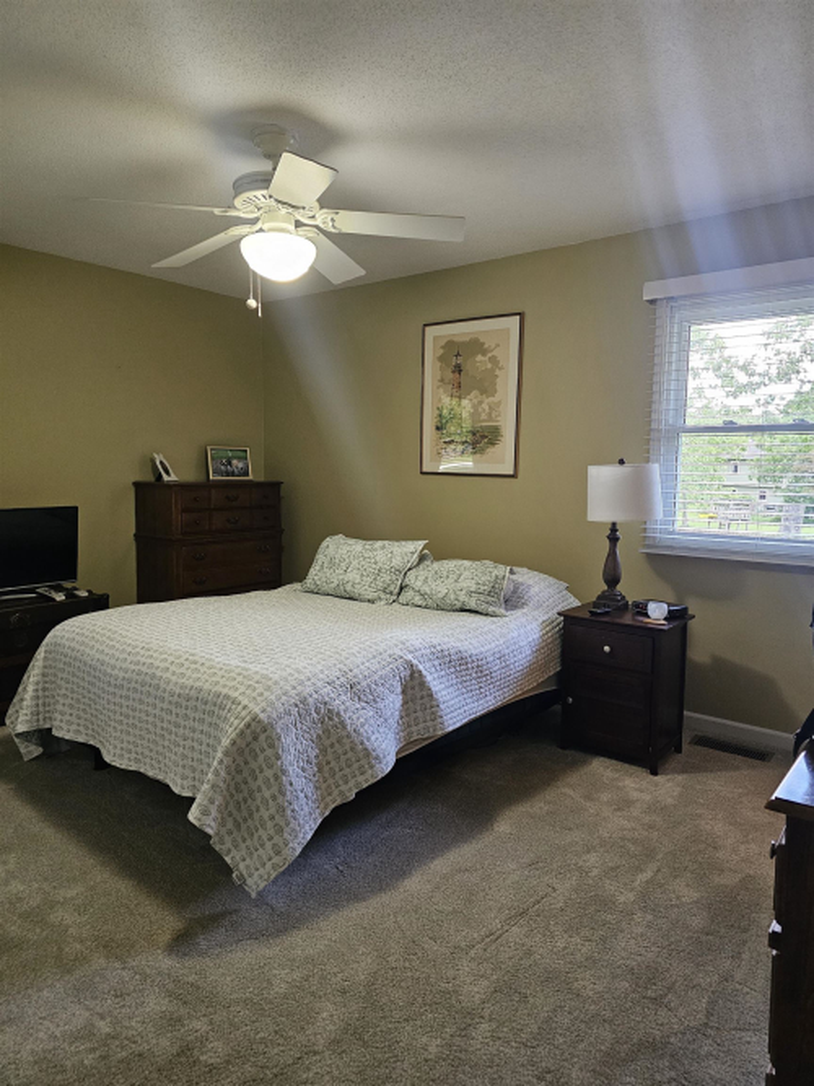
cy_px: 543
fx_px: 721
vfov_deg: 73.9
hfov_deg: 58.9
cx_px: 407
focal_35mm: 23
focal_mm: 6.3
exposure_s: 1/120
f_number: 1.7
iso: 640
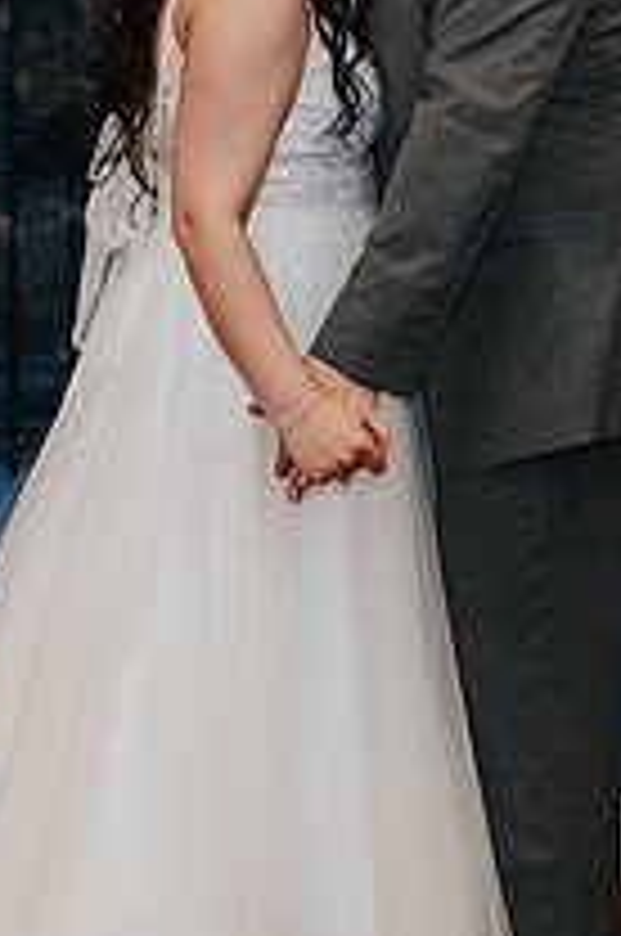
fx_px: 3453
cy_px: 282
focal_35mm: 133
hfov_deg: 10.3
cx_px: 284
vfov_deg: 15.4
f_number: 3.2
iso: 800
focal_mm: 35
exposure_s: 1/200
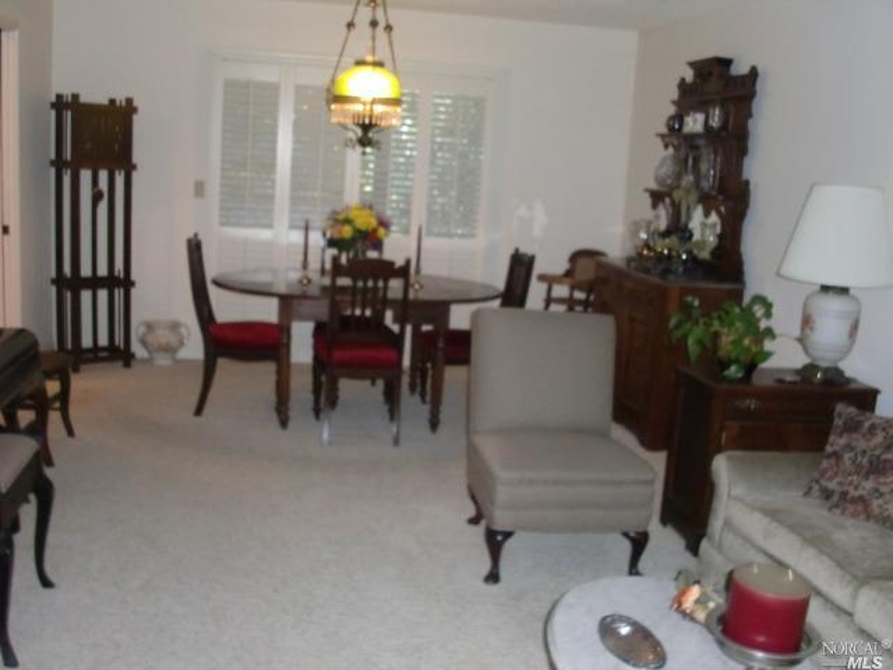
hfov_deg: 51.4
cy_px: 335
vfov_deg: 39.7
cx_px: 446
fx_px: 929
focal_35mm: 36
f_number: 2.8
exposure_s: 1/60
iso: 400
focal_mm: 6.3
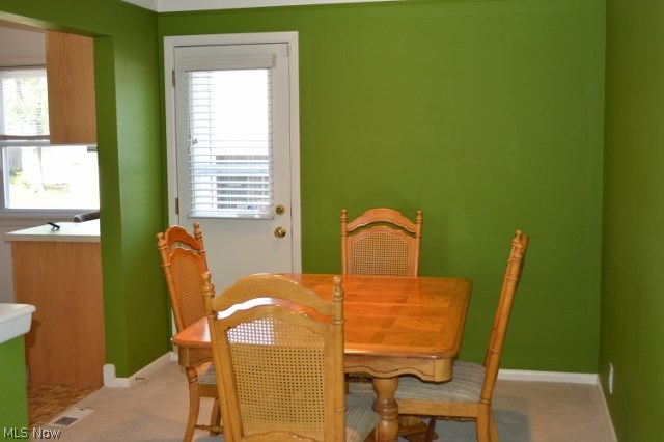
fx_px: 830
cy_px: 221
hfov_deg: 43.6
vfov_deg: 29.8
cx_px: 332
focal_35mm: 45
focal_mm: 30
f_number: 4.5
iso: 400
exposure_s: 1/80
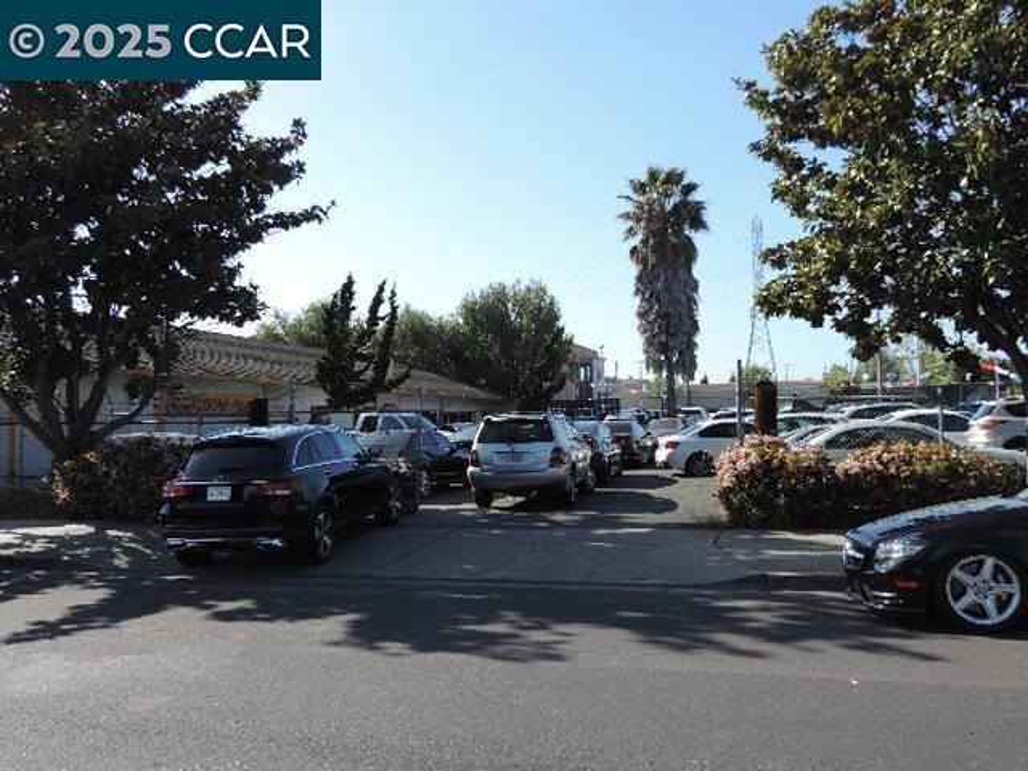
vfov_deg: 46.8
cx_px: 514
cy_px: 386
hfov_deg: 60.0
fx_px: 891
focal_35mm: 30
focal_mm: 5.3
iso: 80
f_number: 3.1
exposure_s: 1/640
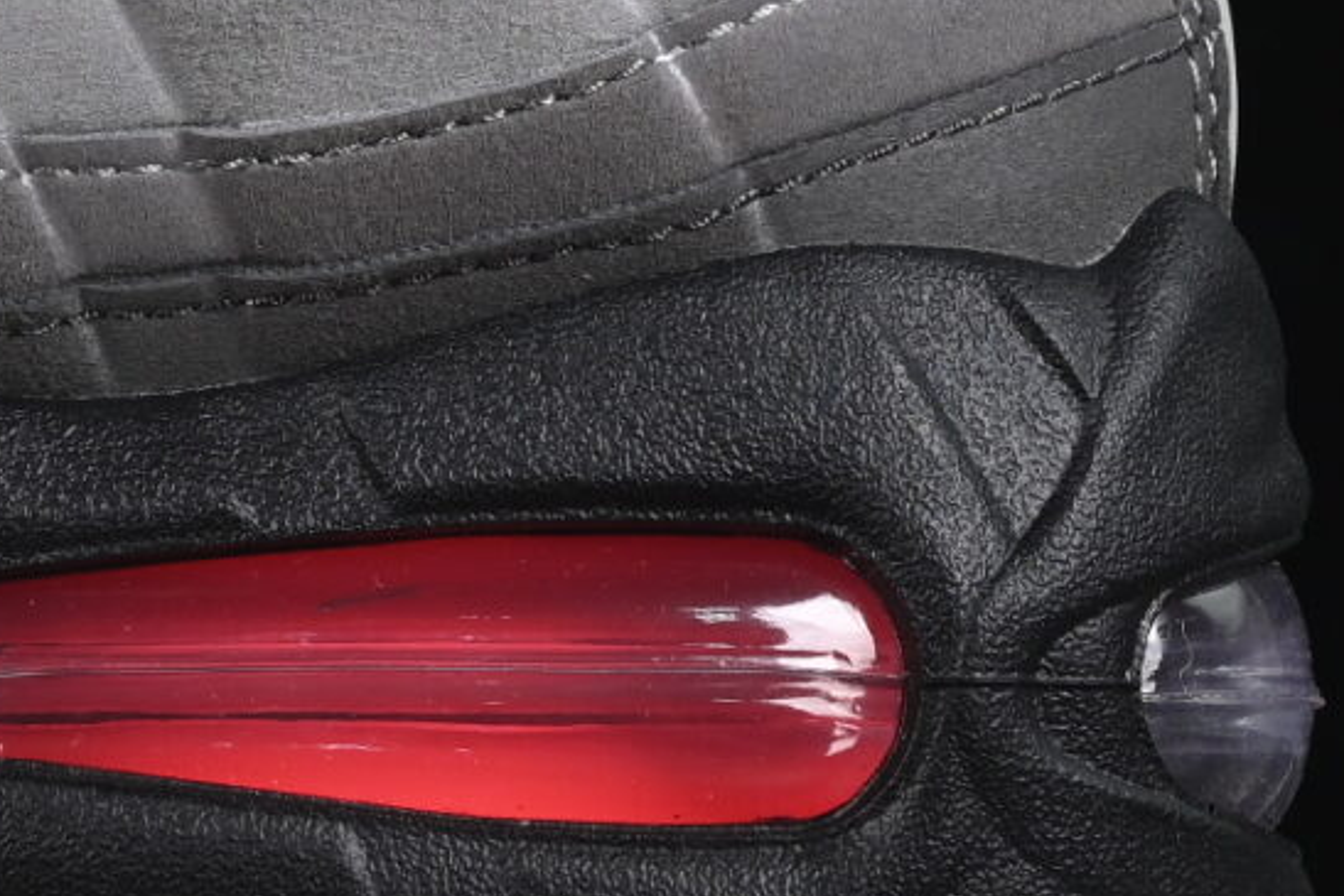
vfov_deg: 3.9
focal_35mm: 351
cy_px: -271
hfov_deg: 5.8
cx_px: -587
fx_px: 13107
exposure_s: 1/60
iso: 160
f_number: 7.1
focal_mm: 50
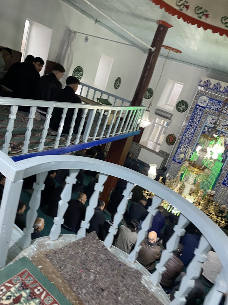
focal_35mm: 26
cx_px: 114
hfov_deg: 53.1
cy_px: 152
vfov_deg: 67.3
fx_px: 228
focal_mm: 4.25
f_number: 1.8
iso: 250
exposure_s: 1/50
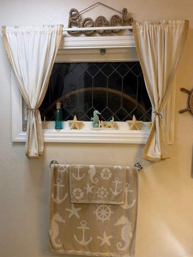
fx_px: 216
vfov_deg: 61.6
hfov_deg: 48.2
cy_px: 136
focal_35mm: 29
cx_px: 99
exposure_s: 1/60
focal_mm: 6.76
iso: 160
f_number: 1.78
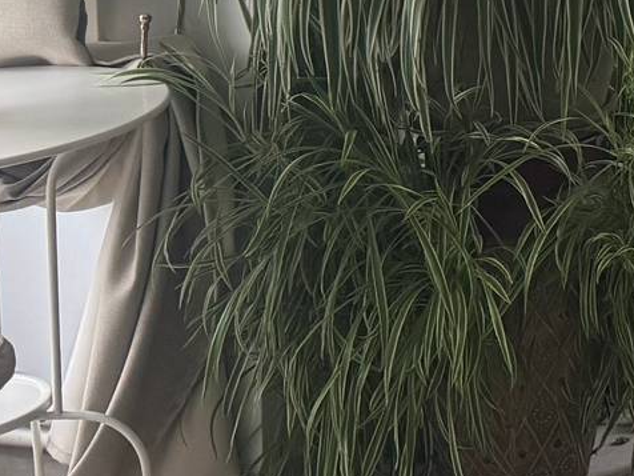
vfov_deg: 10.6
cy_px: -455
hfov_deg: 12.9
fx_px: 2363
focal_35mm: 129
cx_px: 1357
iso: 200
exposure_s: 1/121
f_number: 1.78
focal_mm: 6.76
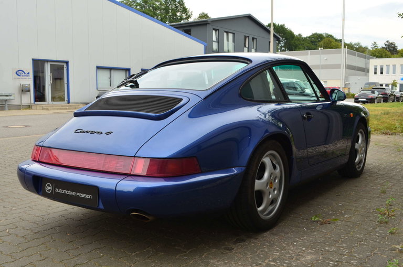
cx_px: 202
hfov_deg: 53.2
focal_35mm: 36
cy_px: 134
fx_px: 402
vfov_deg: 36.7
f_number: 10
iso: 250
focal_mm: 24
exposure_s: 1/60
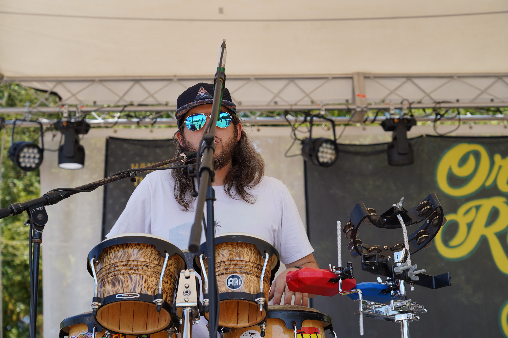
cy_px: 169
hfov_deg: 28.8
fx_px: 988
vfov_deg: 19.5
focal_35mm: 70
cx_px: 254
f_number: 6.3
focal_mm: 70
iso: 100
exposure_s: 1/200
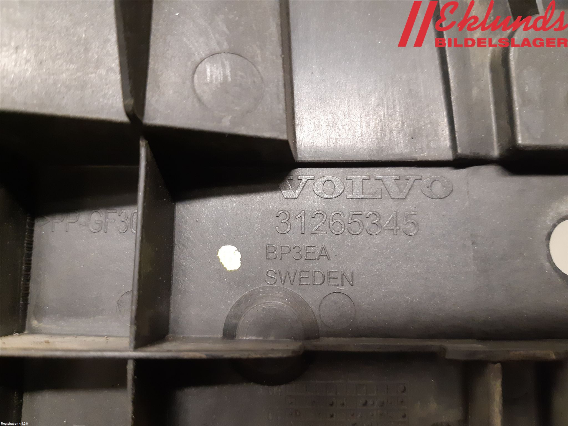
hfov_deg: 67.3
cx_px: 284
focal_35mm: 26
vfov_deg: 53.1
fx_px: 427
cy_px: 213
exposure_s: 1/25
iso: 320
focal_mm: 3.93
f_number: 1.7
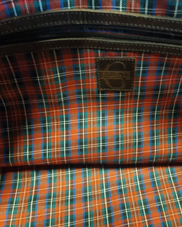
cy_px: 114
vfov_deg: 52.8
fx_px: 229
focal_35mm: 34
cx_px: 118
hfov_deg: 42.9
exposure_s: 1/25
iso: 1600
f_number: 1.8
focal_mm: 5.4
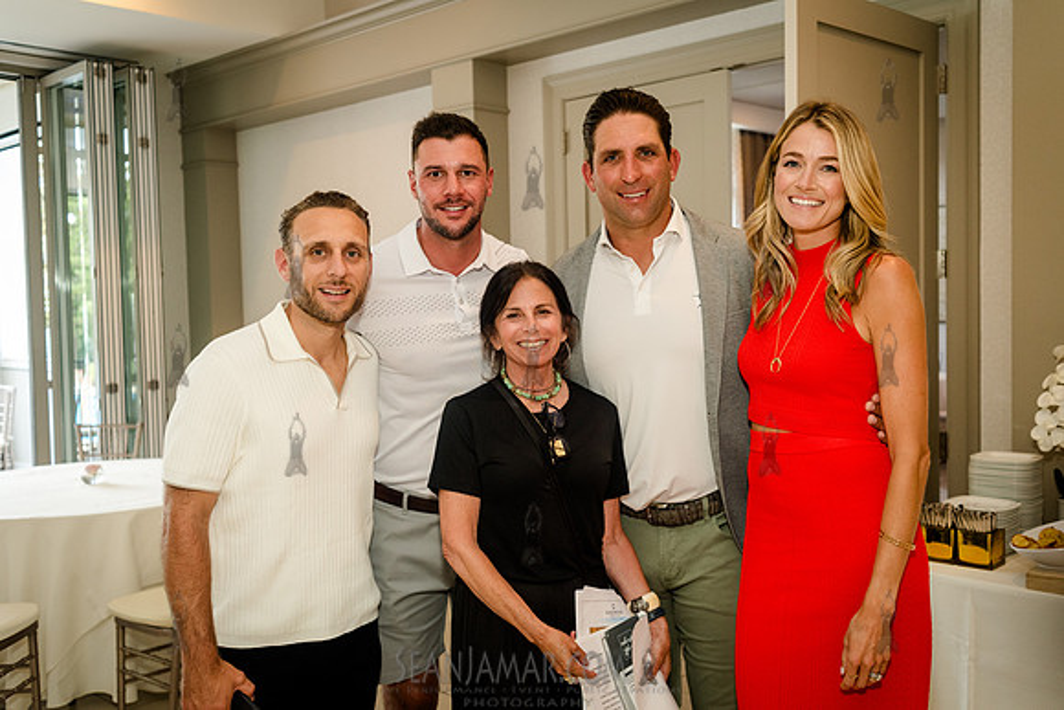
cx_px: 532
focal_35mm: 35
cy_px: 355
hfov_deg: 54.4
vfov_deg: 37.9
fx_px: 1035
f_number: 4
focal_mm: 35
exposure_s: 1/200
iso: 1600
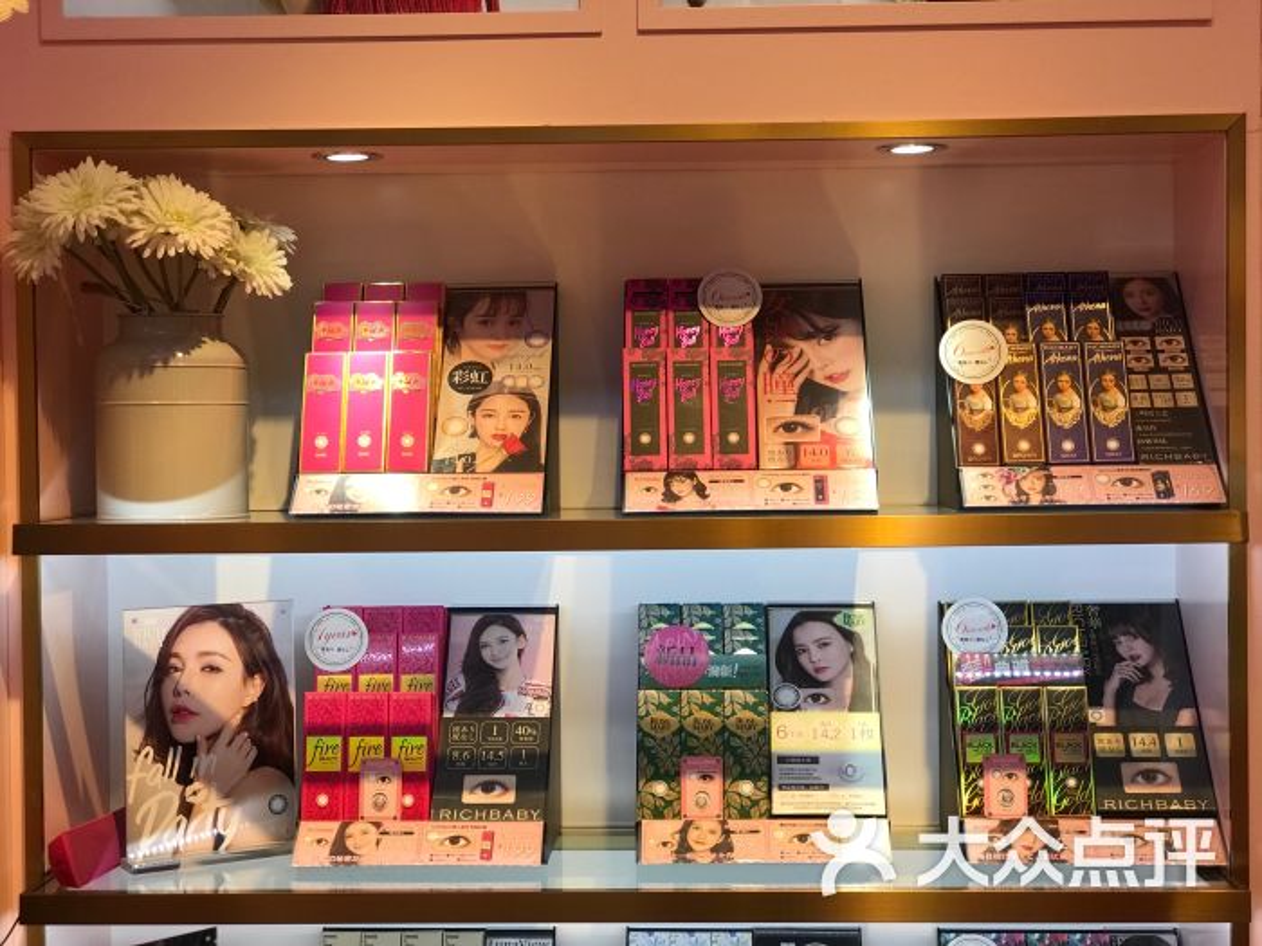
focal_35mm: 57
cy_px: 473
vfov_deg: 25.7
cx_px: 631
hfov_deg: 33.8
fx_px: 2078
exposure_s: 1/100
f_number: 2.8
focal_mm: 6.6
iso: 40
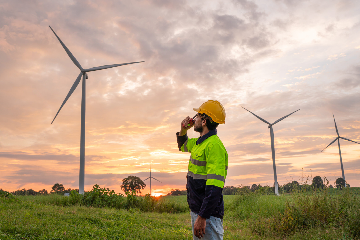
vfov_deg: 36.9
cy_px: 121
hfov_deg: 53.1
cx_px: 178
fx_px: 360
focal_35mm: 36
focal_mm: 35
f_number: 7.1
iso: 200
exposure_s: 1/100
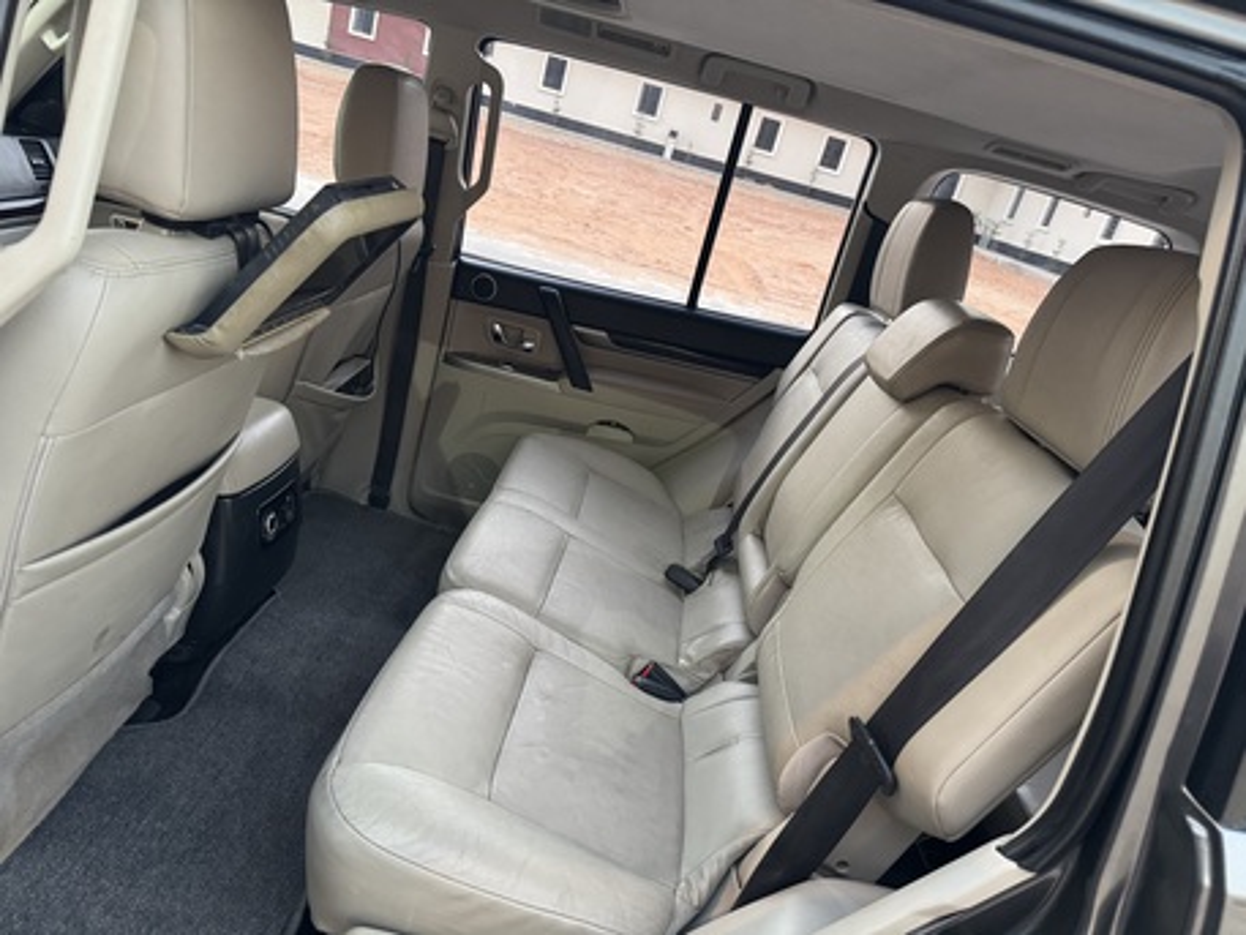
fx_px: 864
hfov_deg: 71.6
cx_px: 623
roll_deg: -16.1
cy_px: 468
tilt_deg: -20.5
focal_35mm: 24
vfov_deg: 56.8
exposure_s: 1/60
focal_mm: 6.76
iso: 500
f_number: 1.78
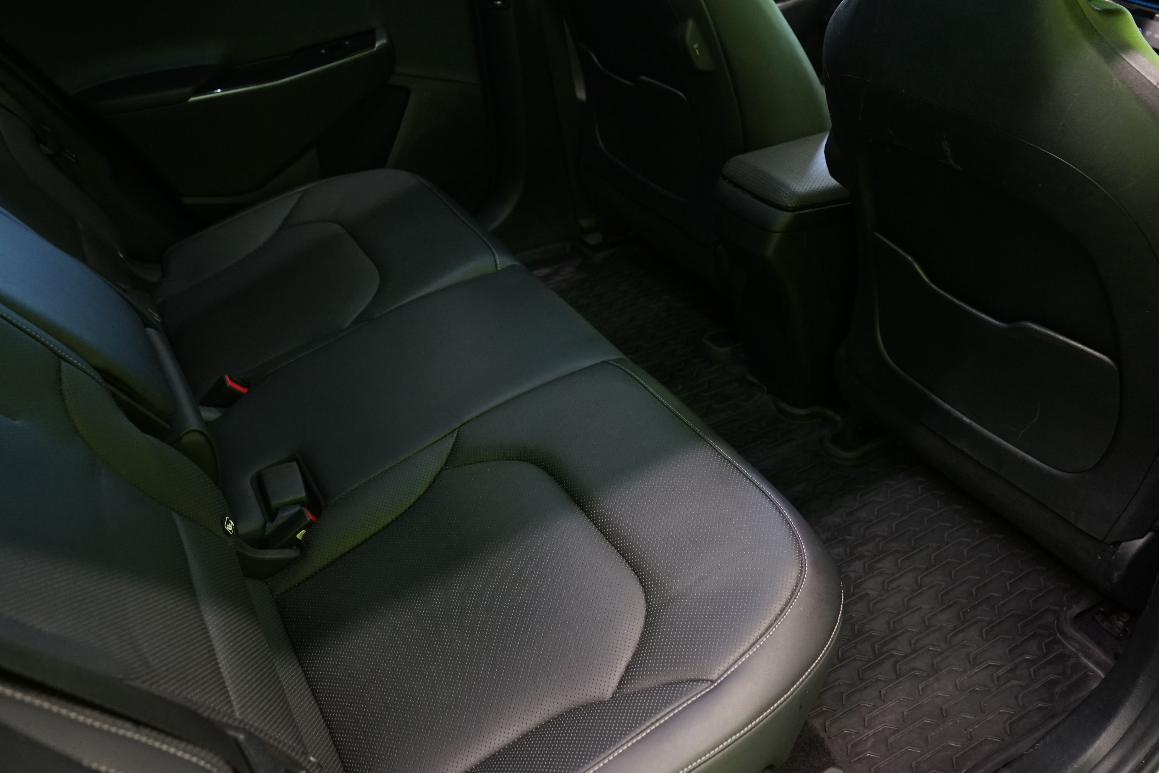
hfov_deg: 63.7
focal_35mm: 29
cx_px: 580
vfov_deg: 45.0
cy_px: 386
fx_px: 934
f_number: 5
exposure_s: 1/20
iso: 2000
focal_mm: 29
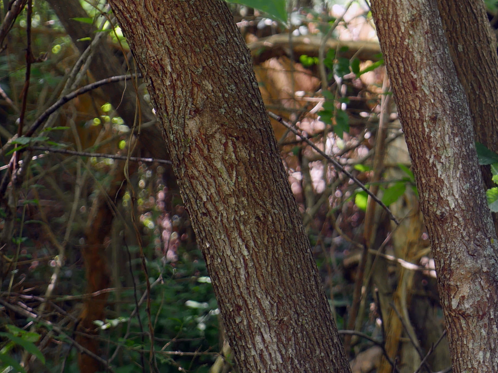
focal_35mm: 179
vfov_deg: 8.2
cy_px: -29
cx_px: 604
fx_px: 2576
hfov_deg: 10.8
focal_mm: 35
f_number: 2.8
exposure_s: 1/30
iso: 200
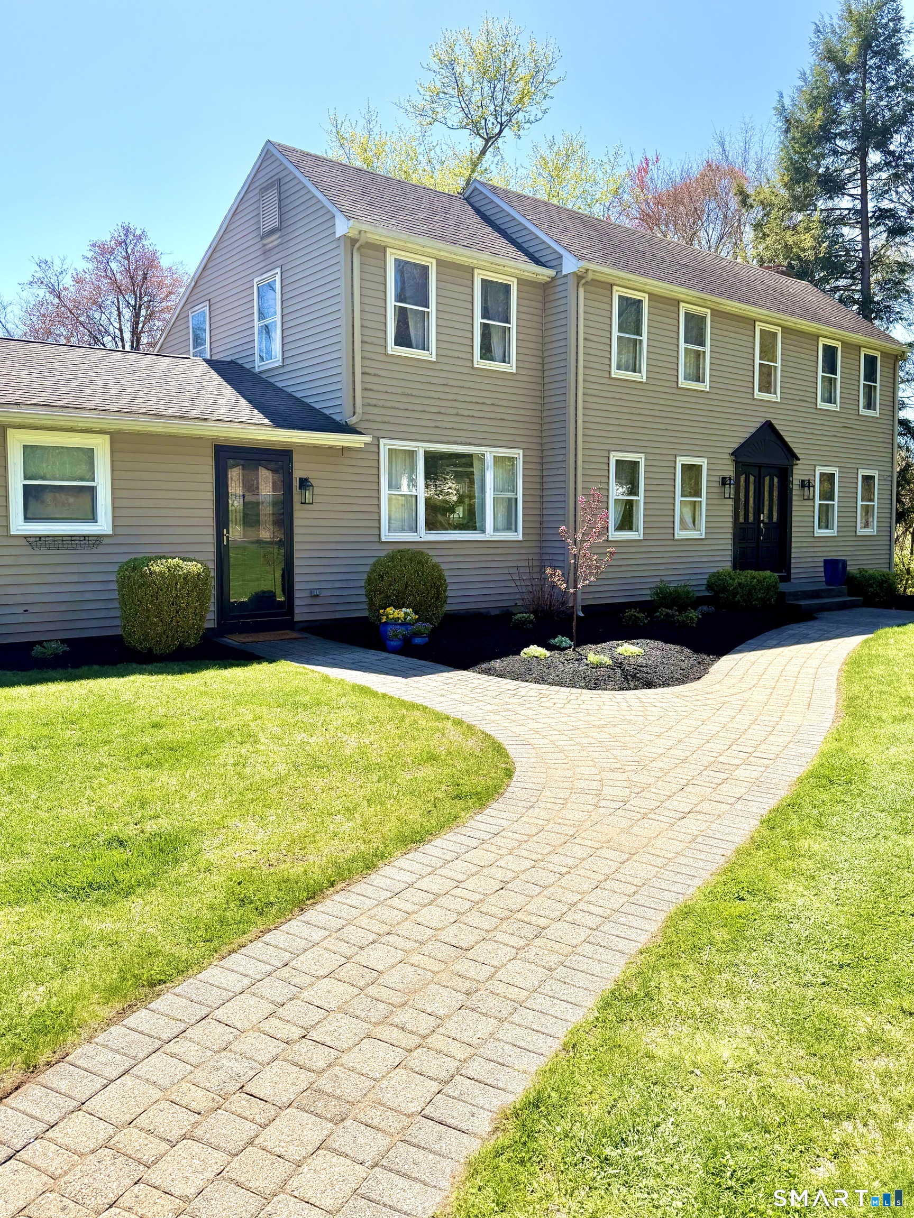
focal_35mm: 24
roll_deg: +0.3
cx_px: 457
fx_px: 845
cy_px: 609
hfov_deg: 56.8
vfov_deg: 71.6
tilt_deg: -4.9
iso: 80
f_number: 1.78
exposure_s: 1/3759
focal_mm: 6.76
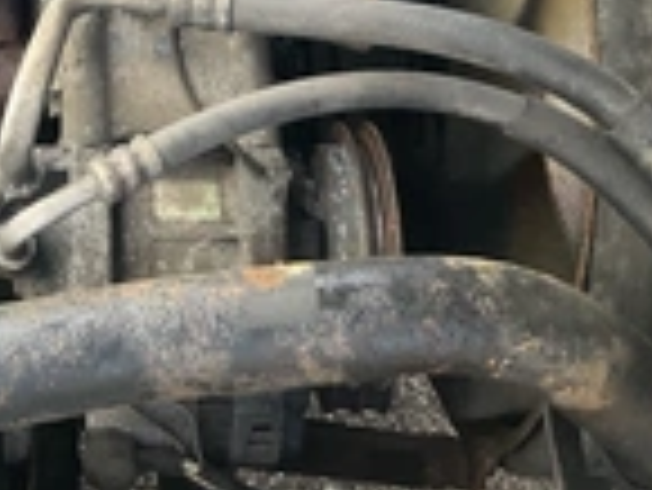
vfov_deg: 17.8
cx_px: -36
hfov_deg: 23.2
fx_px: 1508
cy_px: -54
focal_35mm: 80
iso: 20
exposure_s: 1/243
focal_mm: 3
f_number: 1.8
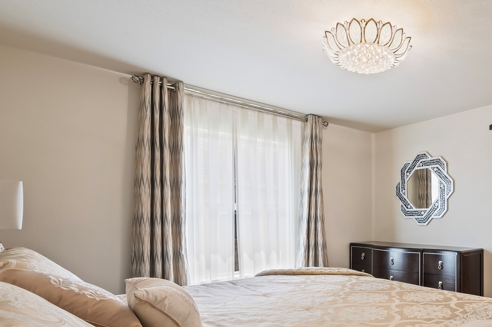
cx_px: 386
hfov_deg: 65.7
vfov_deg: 50.1
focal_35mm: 25
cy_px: 223
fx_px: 341
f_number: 6.3
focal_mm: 15
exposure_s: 1/2.5
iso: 125
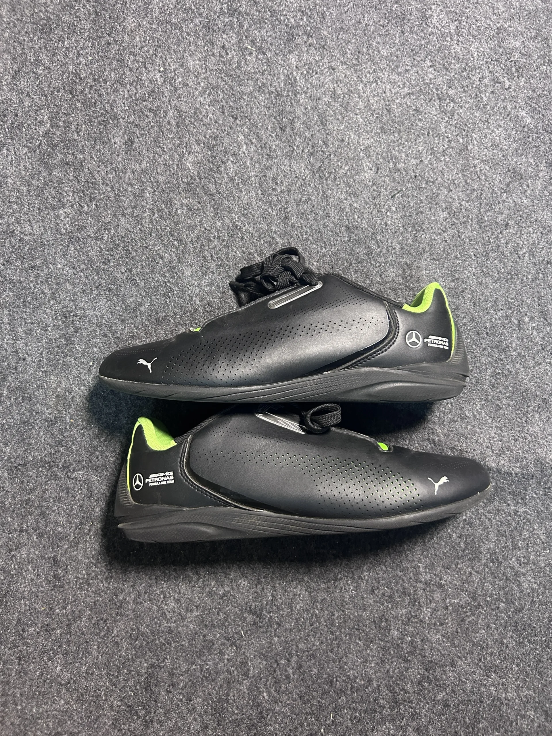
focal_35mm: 26
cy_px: 368
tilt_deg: -68.0
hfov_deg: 53.1
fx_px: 553
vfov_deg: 67.3
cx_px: 276
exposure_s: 1/50
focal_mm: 5.7
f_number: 1.5
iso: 400
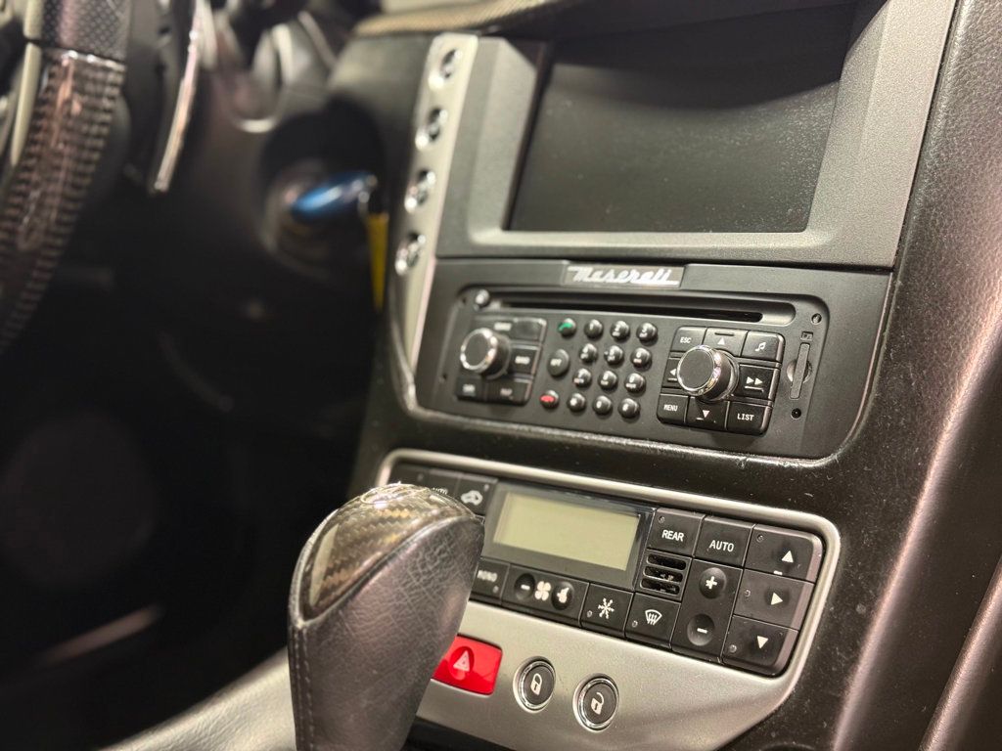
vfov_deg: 30.3
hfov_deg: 39.7
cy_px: 376
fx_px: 1389
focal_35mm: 48
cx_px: 501
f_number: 1.78
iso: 320
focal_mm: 6.76
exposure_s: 1/40
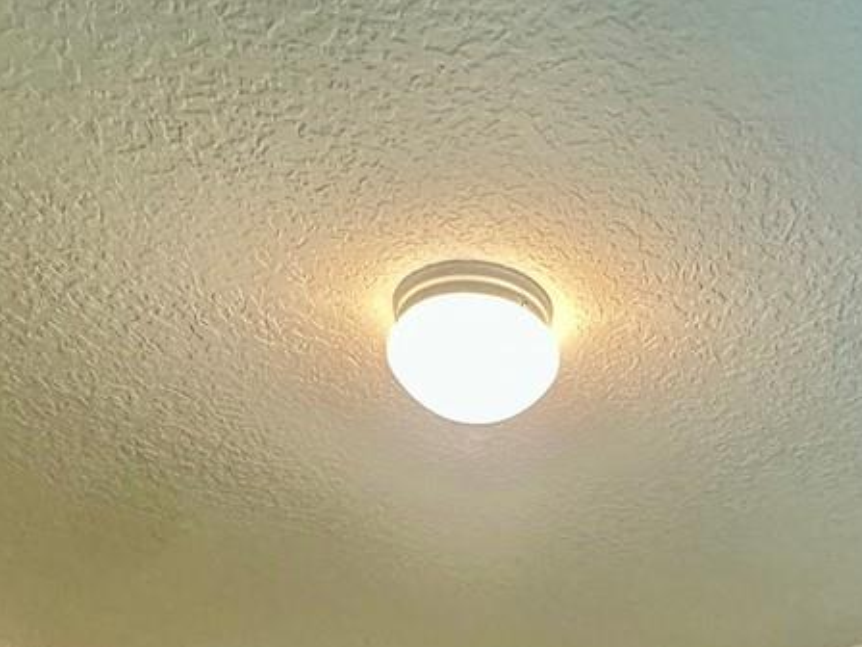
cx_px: 577
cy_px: 1123
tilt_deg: -3.3
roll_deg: -1.7
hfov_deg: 37.8
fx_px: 1245
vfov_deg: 21.1
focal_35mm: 50
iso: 200
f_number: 2.2
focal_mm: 2.22
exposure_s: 1/120
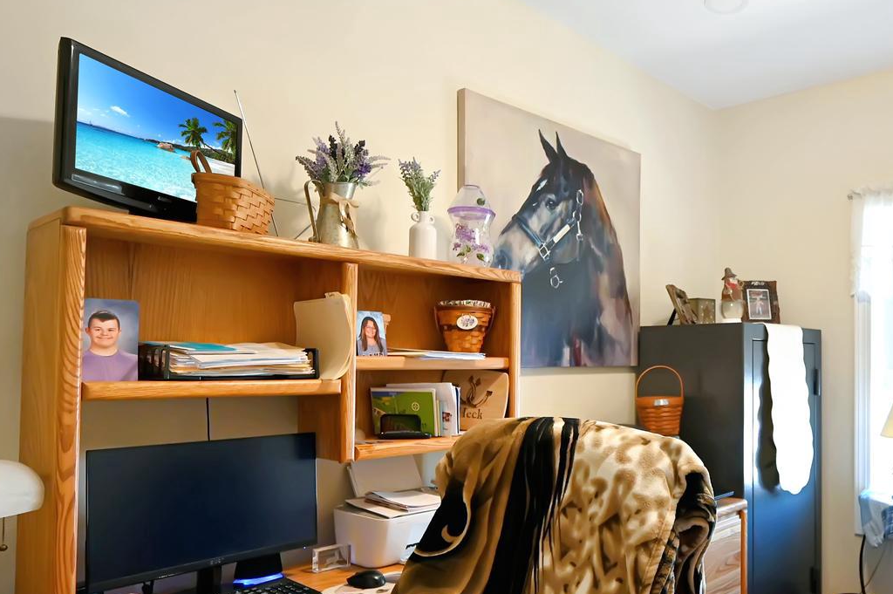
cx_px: 679
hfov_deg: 61.5
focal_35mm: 28
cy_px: 349
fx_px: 694
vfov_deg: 46.1
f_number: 4
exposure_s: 1/125
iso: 2200
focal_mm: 14
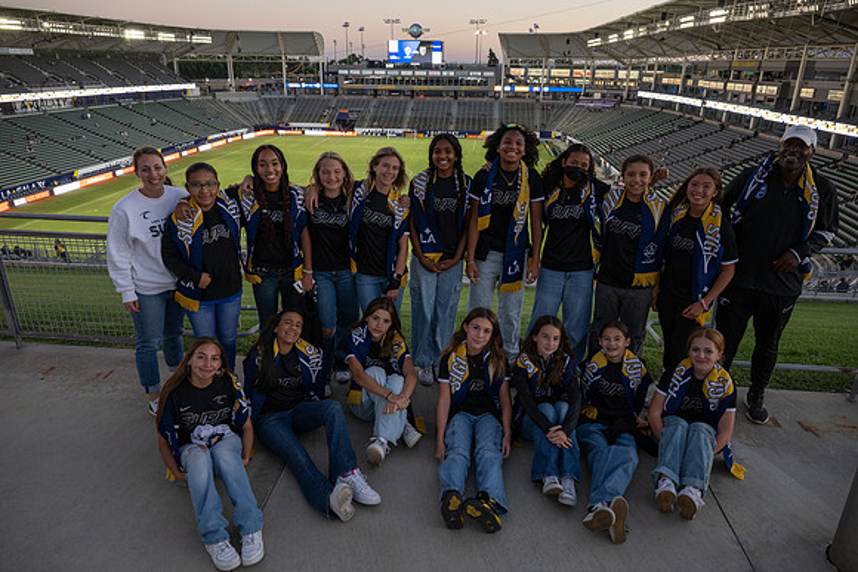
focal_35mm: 25
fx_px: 585
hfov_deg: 72.5
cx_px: 429
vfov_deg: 52.1
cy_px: 286
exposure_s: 1/200
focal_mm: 24
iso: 1000
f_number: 5.6
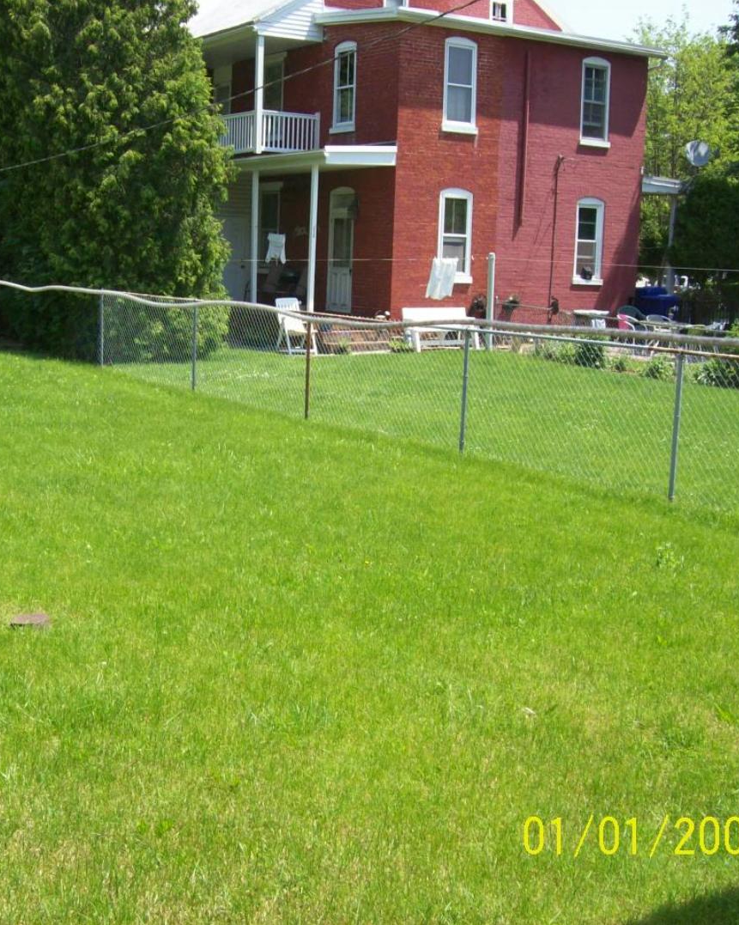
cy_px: 463
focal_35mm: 47
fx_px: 1285
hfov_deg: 31.8
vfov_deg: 39.6
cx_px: 241
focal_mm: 6
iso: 80
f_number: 4.8
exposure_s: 1/262
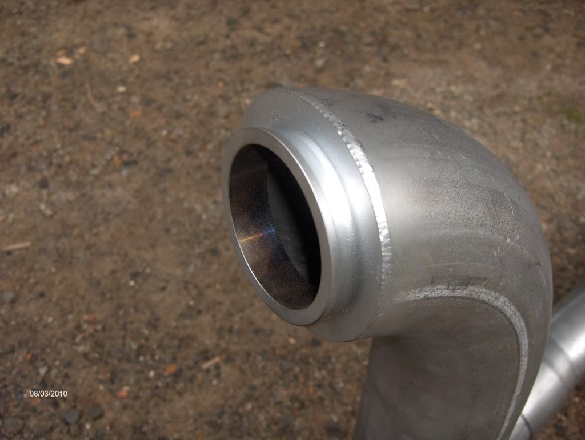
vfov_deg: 36.9
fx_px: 660
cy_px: 220
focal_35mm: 39
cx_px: 292
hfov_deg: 47.8
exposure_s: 1/60
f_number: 2.8
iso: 131
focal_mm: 8
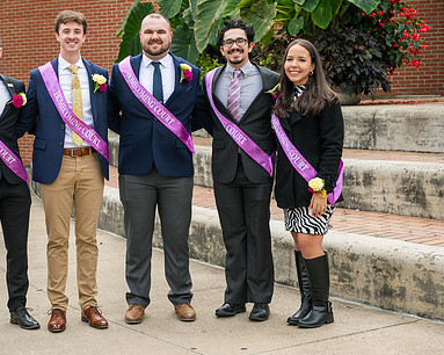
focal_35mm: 74
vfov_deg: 20.7
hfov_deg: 25.5
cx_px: 122
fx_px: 972
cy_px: 151
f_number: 4.5
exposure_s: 1/320
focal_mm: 52
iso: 125
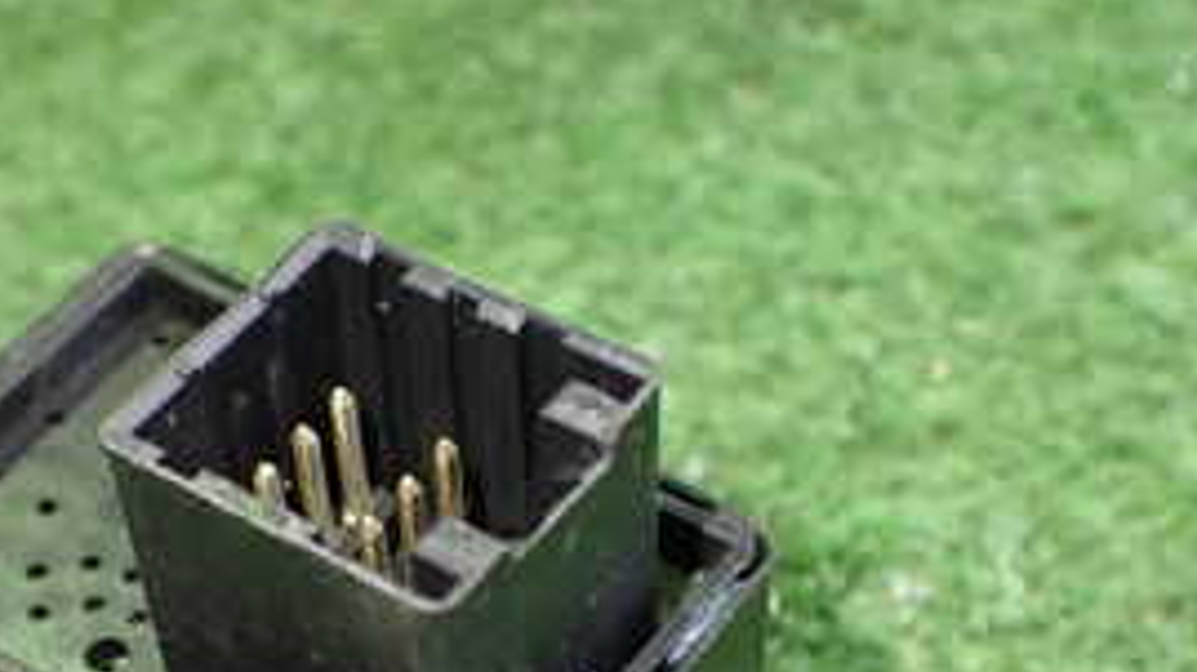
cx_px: 365
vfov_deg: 16.1
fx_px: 2316
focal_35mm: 73
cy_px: 699
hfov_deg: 28.7
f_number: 2.3
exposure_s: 1/80
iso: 800
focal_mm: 5.4
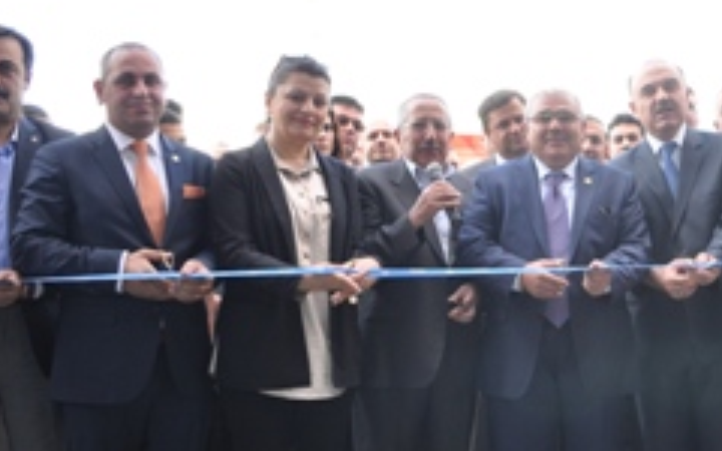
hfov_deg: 34.4
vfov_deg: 22.7
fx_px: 1122
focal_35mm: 57
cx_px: 593
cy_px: 210
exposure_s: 1/200
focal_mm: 20
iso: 360
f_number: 3.8
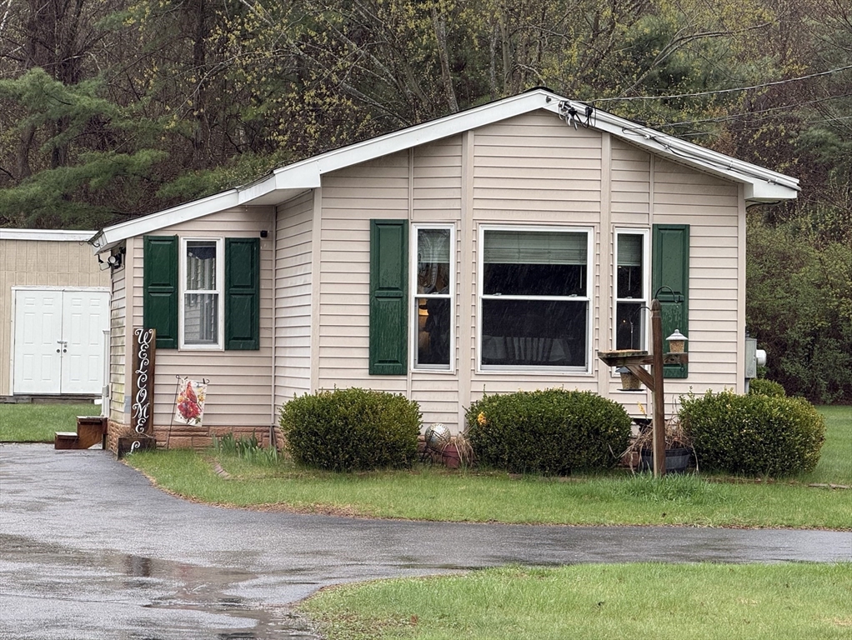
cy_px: 320
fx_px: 2956
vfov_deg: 12.4
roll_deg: -1.1
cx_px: 426
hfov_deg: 16.4
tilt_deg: +0.3
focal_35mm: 120
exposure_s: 1/142
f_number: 2.8
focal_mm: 15.66
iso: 50
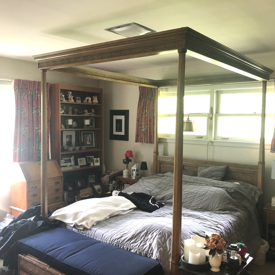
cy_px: 141
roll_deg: +0.2
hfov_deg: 48.4
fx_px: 306
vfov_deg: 48.4
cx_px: 130
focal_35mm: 34
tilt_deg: -4.2
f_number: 1.8
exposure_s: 1/15
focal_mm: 4
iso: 40
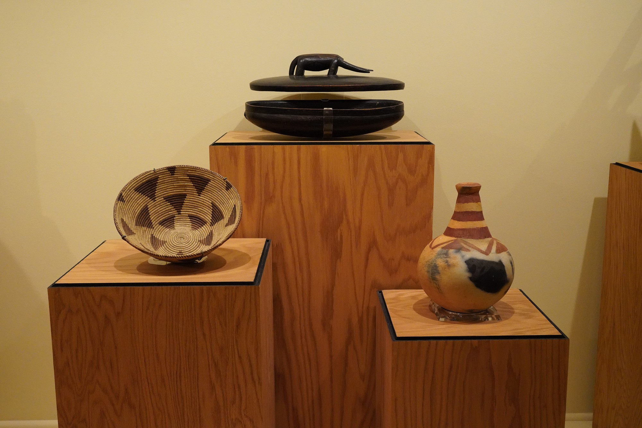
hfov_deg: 45.4
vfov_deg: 31.2
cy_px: 214
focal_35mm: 43
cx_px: 321
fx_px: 767
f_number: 6.3
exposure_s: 1/100
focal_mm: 43
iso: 8000
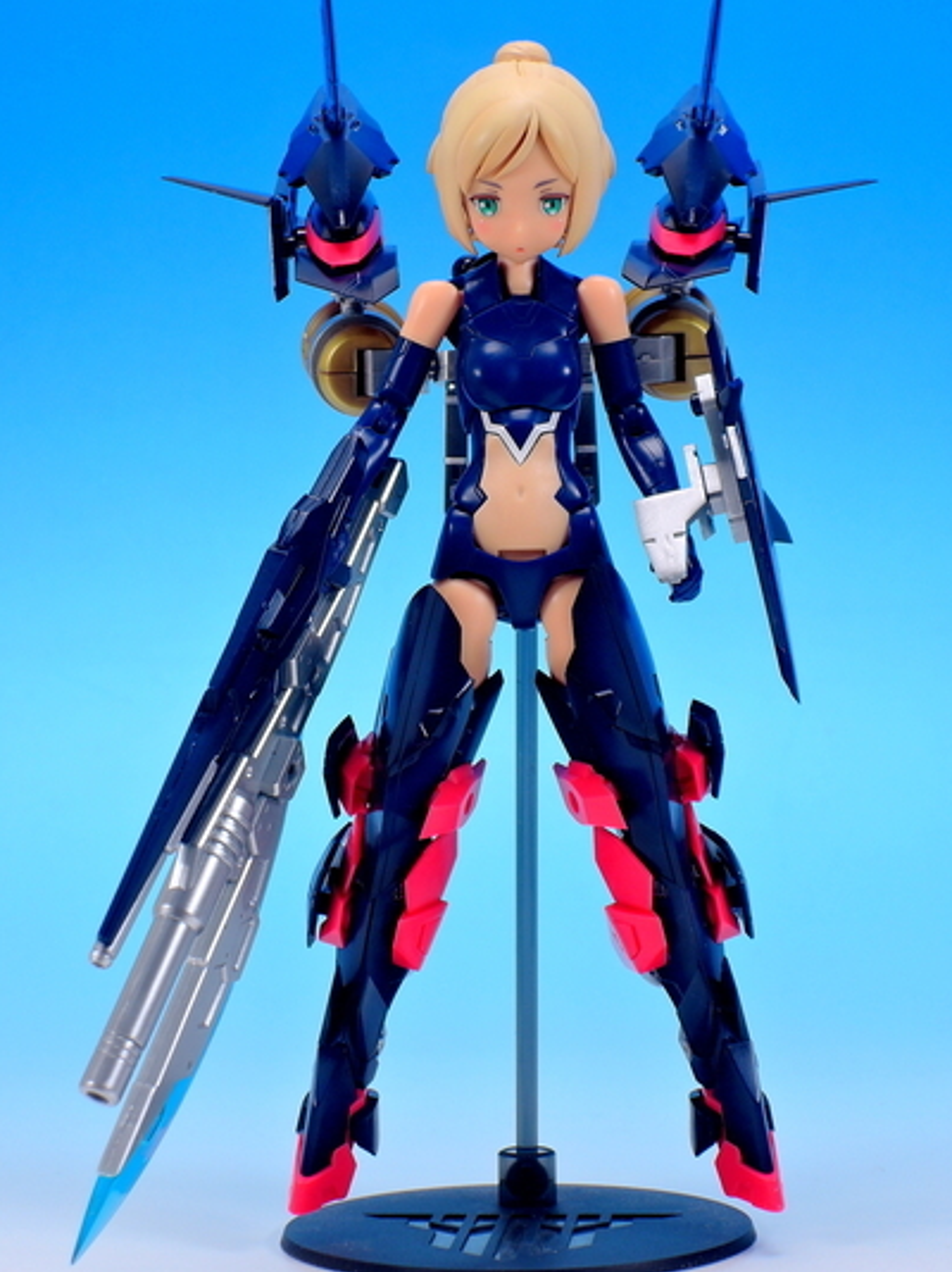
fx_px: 4330
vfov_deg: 16.7
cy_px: 579
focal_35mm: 118
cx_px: 514
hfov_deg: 12.5
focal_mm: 22.4
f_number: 5.2
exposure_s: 1/2
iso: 80
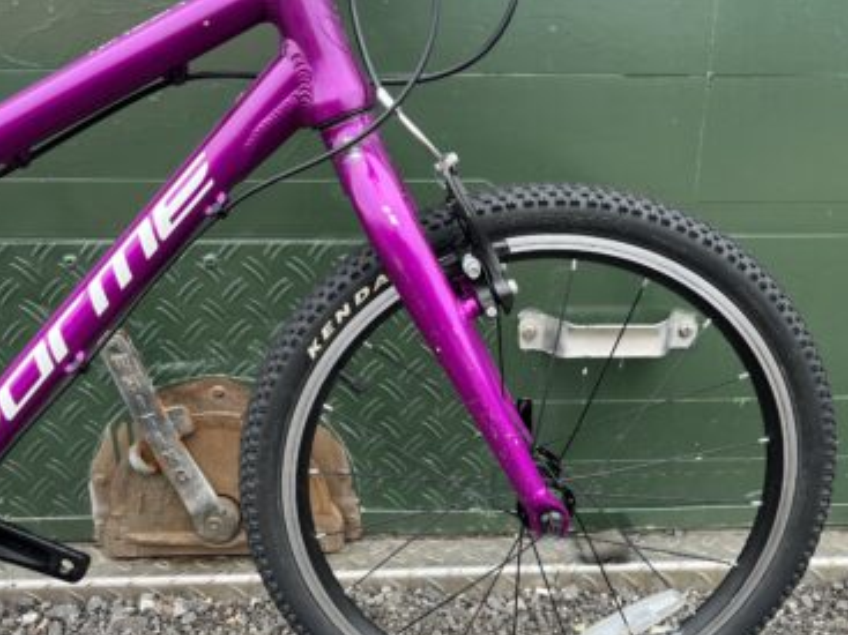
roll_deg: +1.0
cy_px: 413
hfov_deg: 53.9
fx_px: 833
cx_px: 462
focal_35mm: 34
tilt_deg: -21.8
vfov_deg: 41.3
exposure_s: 1/236
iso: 40
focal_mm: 5.1
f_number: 1.6
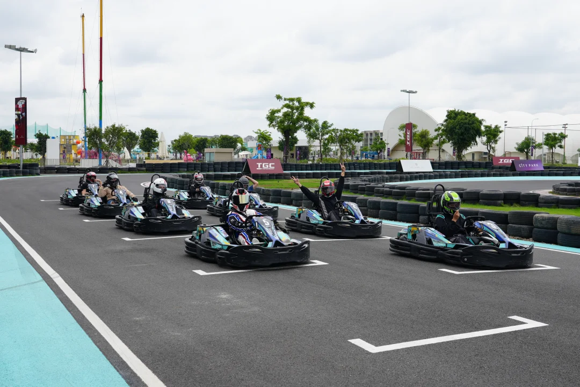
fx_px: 644
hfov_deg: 48.5
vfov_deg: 33.4
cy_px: 194
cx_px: 290
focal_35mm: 40
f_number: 5
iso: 100
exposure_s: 1/640
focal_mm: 27
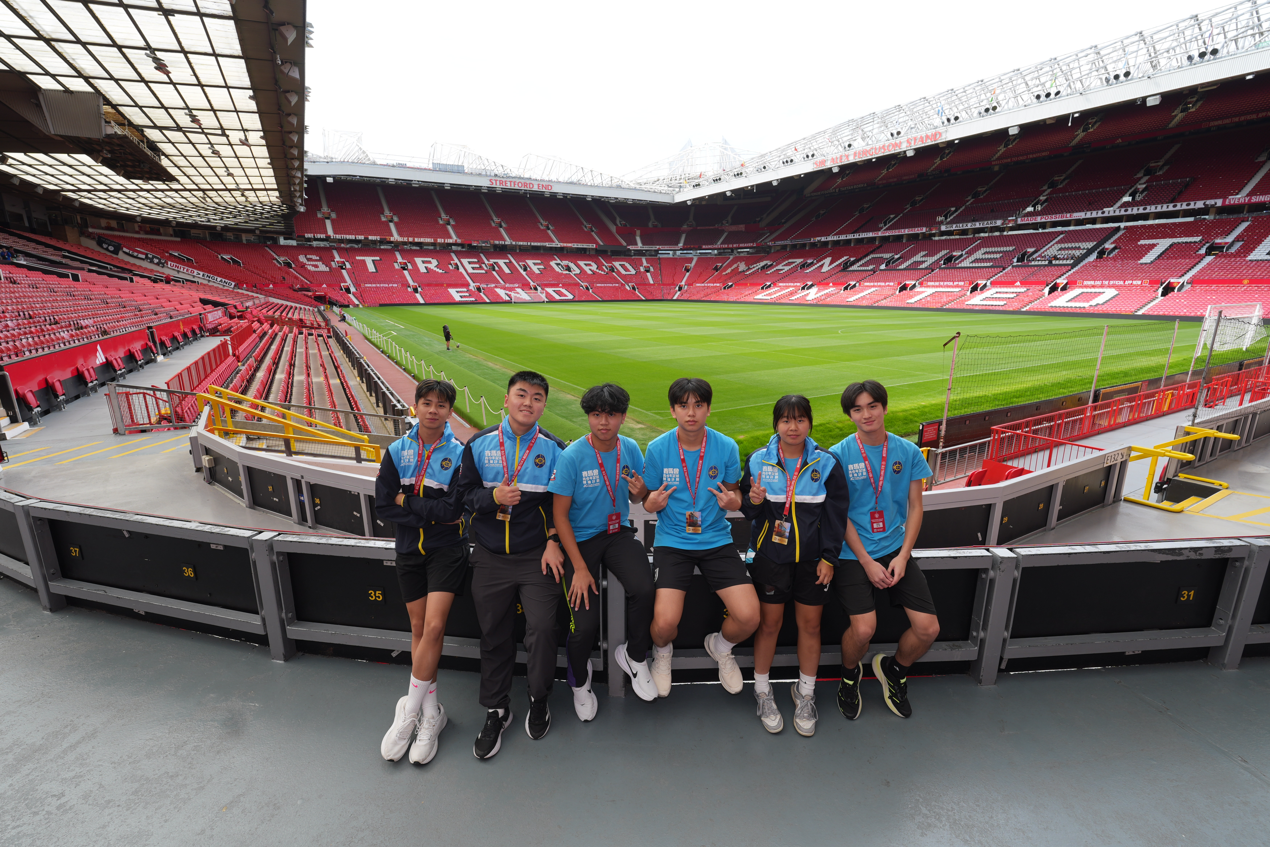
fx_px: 600
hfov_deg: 93.3
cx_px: 635
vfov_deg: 70.4
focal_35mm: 17
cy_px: 424
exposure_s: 1/200
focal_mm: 17
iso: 125
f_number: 5
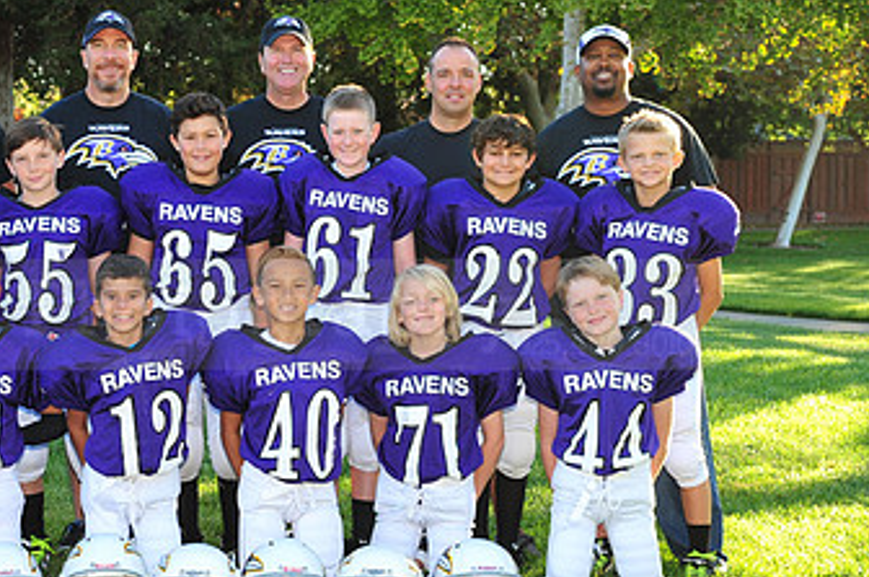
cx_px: 202
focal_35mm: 95
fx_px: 2290
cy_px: 292
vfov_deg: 14.4
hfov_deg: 21.3
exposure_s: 1/60
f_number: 6.3
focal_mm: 55
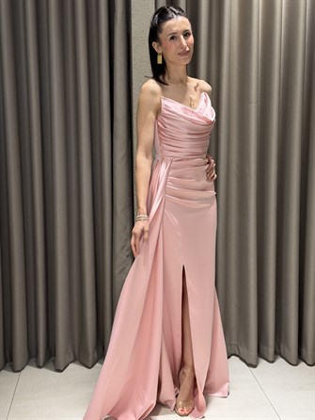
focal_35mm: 48
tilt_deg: -9.6
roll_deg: +0.5
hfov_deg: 30.3
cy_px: 210
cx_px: 158
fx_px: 582
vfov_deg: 39.6
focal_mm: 6.76
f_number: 1.78
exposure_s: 1/98
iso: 125
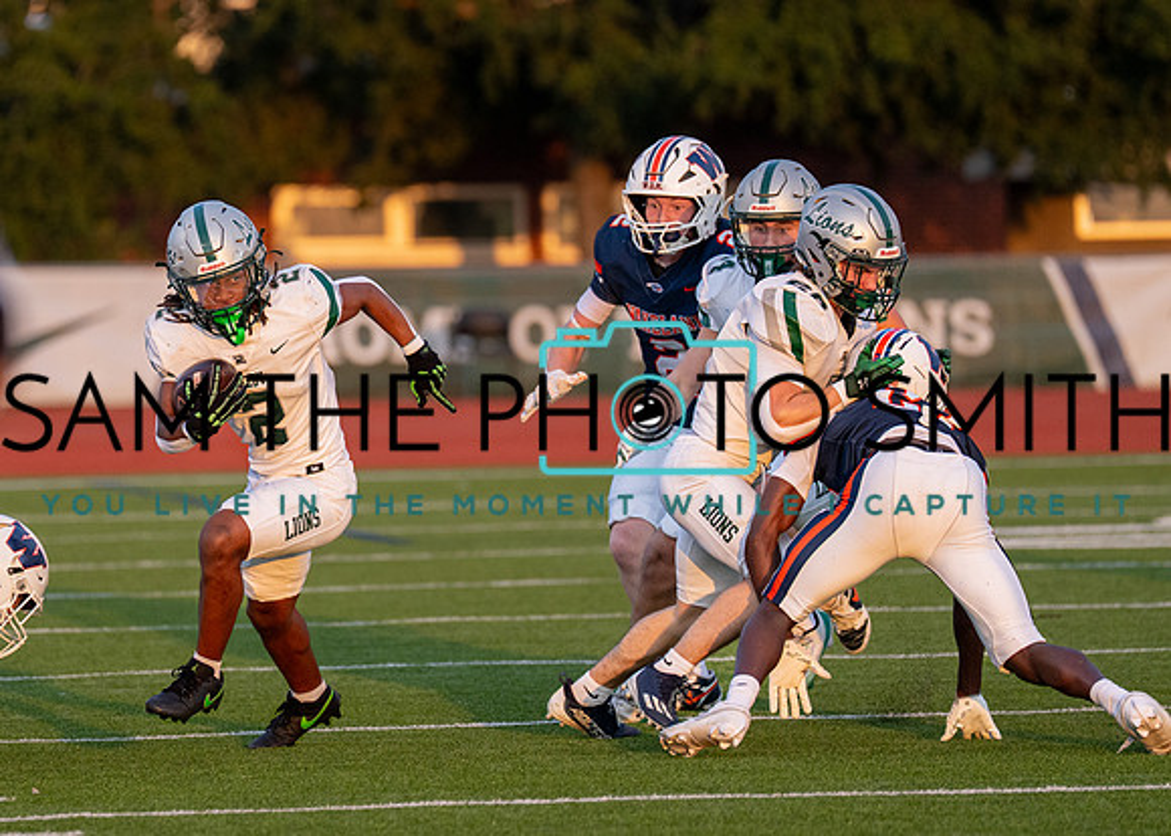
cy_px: 365
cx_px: 293
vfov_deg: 3.8
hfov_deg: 5.3
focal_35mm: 380
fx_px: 12623
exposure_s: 1/3200
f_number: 2.8
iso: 800
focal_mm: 200
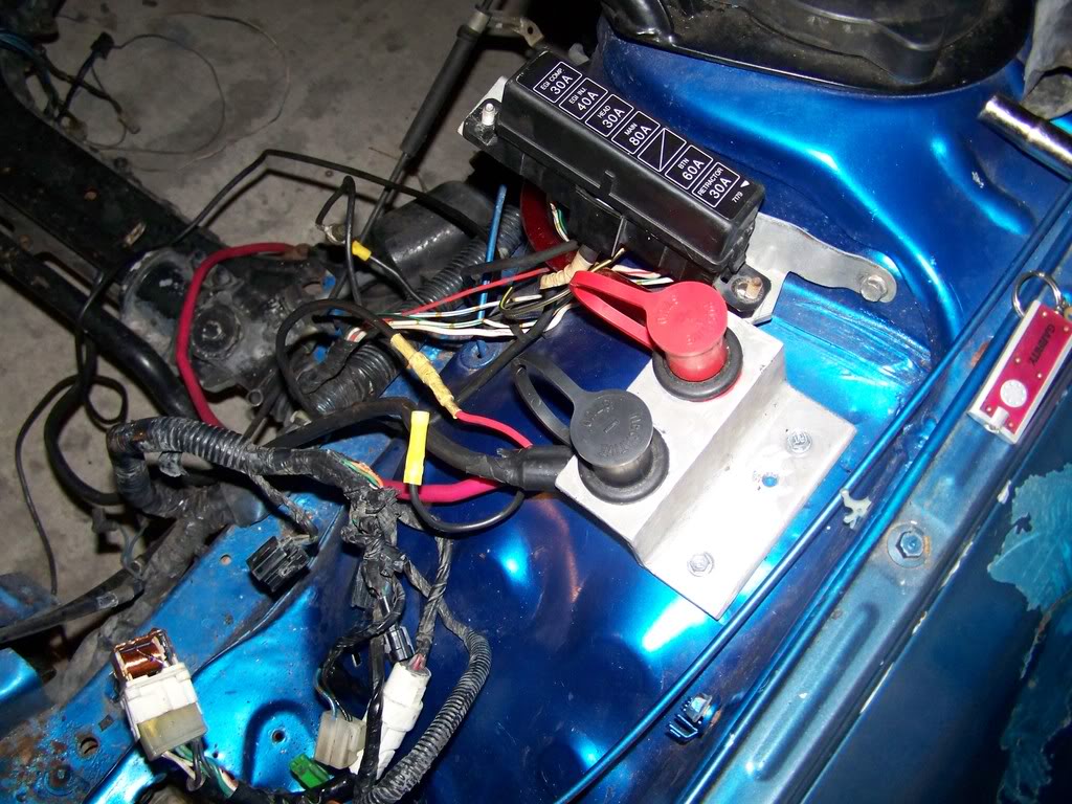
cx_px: 536
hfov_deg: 49.0
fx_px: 1177
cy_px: 402
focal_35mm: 38
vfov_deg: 37.7
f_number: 2.8
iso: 200
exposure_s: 1/30
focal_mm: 6.3
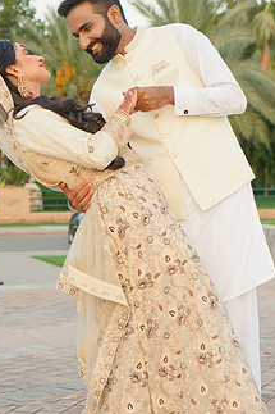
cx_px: 171
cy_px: 176
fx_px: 1009
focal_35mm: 88
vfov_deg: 23.1
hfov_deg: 15.5
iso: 400
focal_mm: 49
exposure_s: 1/200
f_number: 4
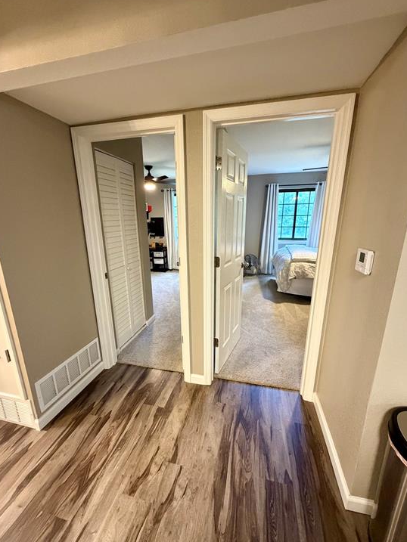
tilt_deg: -15.0
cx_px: 197
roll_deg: +0.8
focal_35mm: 15
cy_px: 282
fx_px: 235
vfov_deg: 98.1
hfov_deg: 81.7
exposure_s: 1/60
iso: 500
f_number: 2.2
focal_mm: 2.22
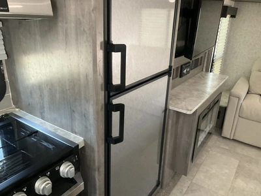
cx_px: 130
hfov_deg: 61.7
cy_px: 98
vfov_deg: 48.2
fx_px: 219
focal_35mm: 29
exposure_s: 1/60
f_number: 1.8
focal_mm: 3
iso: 250
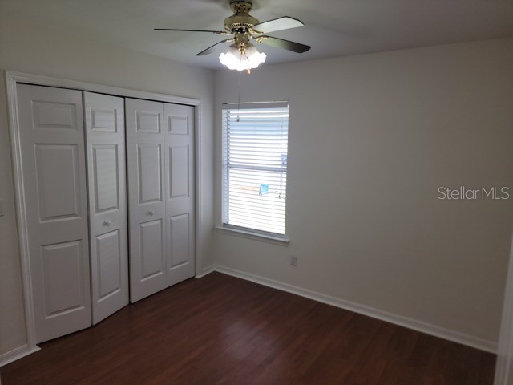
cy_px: 192
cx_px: 256
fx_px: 356
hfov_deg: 71.6
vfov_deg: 56.8
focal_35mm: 24
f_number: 1.8
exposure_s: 1/60
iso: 20
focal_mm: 6.7
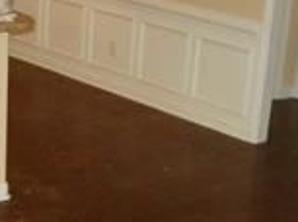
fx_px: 936
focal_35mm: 109
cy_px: 275
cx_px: 101
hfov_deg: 18.0
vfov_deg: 13.1
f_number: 2.8
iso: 200
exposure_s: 1/125
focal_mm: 4.6
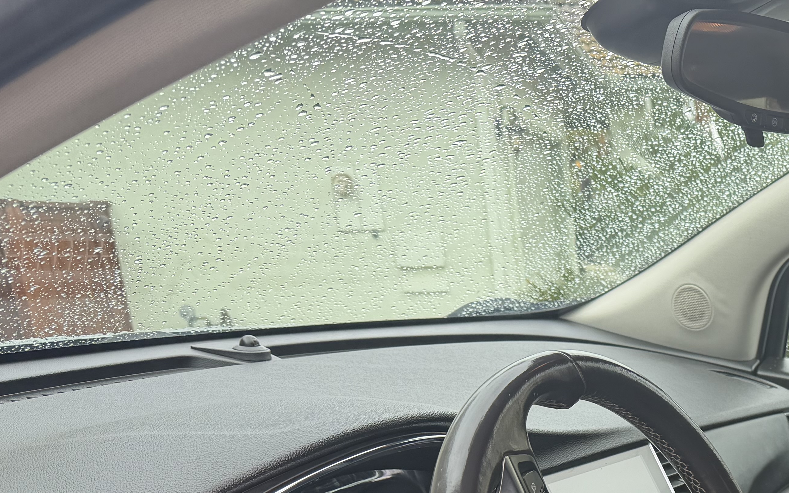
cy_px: 645
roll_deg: +0.9
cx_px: 818
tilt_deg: -20.2
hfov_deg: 32.8
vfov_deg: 21.0
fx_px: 1204
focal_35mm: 56
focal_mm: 6.76
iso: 80
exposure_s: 1/294
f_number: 1.78
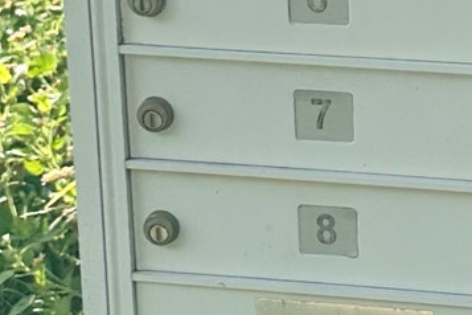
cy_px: 5
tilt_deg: -11.1
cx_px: 611
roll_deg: -3.4
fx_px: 1875
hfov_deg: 13.8
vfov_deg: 9.5
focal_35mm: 143
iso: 80
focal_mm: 6.86
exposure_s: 1/2110
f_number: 1.78
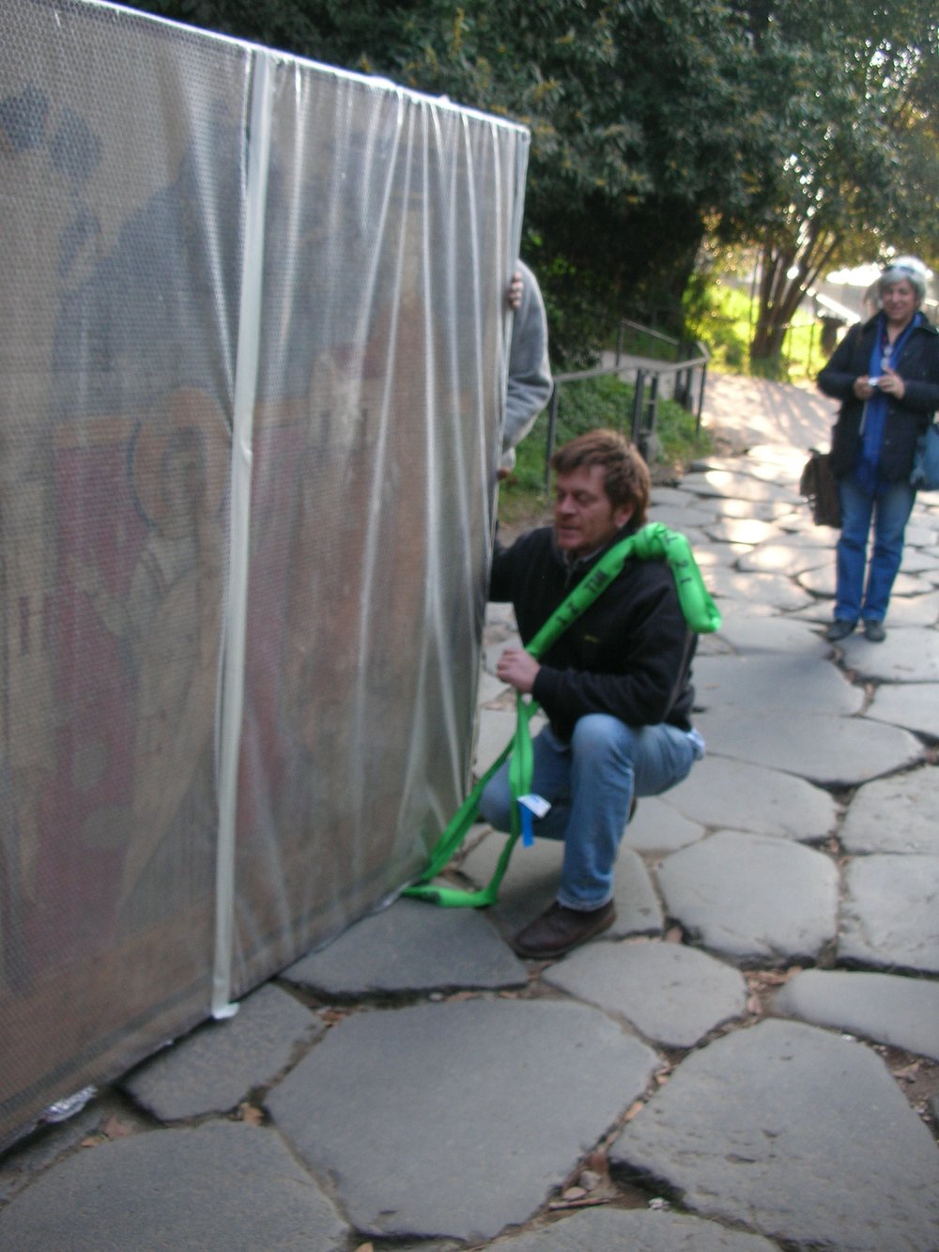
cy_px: 626
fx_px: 1266
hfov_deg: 40.7
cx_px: 470
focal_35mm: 35
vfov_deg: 52.6
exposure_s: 1/48.1
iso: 50
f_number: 3
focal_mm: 5.8
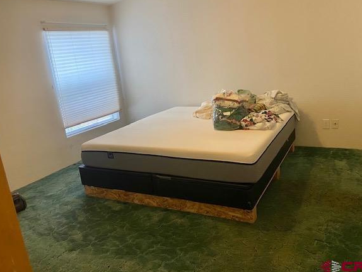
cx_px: 193
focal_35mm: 29
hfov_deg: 61.6
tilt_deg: -14.6
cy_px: 124
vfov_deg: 48.1
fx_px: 303
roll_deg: +5.9
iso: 400
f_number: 1.8
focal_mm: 4.25
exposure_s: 1/40
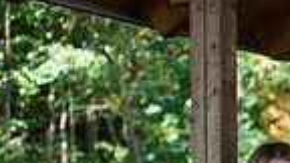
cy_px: 421
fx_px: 1307
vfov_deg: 6.7
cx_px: 244
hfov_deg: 12.6
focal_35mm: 170
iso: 100
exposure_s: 1/200
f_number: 2.5
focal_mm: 35
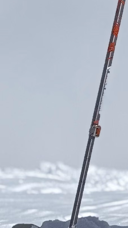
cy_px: -235
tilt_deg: -1.7
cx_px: 373
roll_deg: +2.1
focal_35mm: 262
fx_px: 1580
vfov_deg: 7.9
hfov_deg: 4.5
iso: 50
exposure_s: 1/15385
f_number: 1.78
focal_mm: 6.76
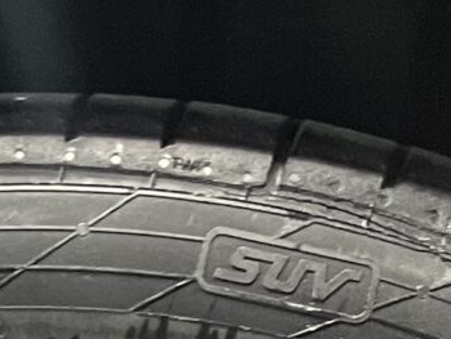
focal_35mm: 190
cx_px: -77
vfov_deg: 6.6
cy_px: 1236
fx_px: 2477
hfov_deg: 10.3
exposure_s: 1/50
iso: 160
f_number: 1.6
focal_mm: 5.1
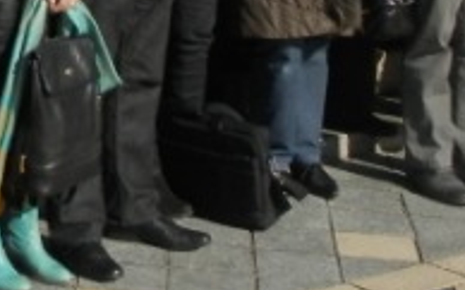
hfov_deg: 14.3
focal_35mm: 140
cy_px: -288
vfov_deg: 8.8
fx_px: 1773
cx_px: -134
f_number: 8.7
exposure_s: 1/250
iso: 100
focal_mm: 4.5
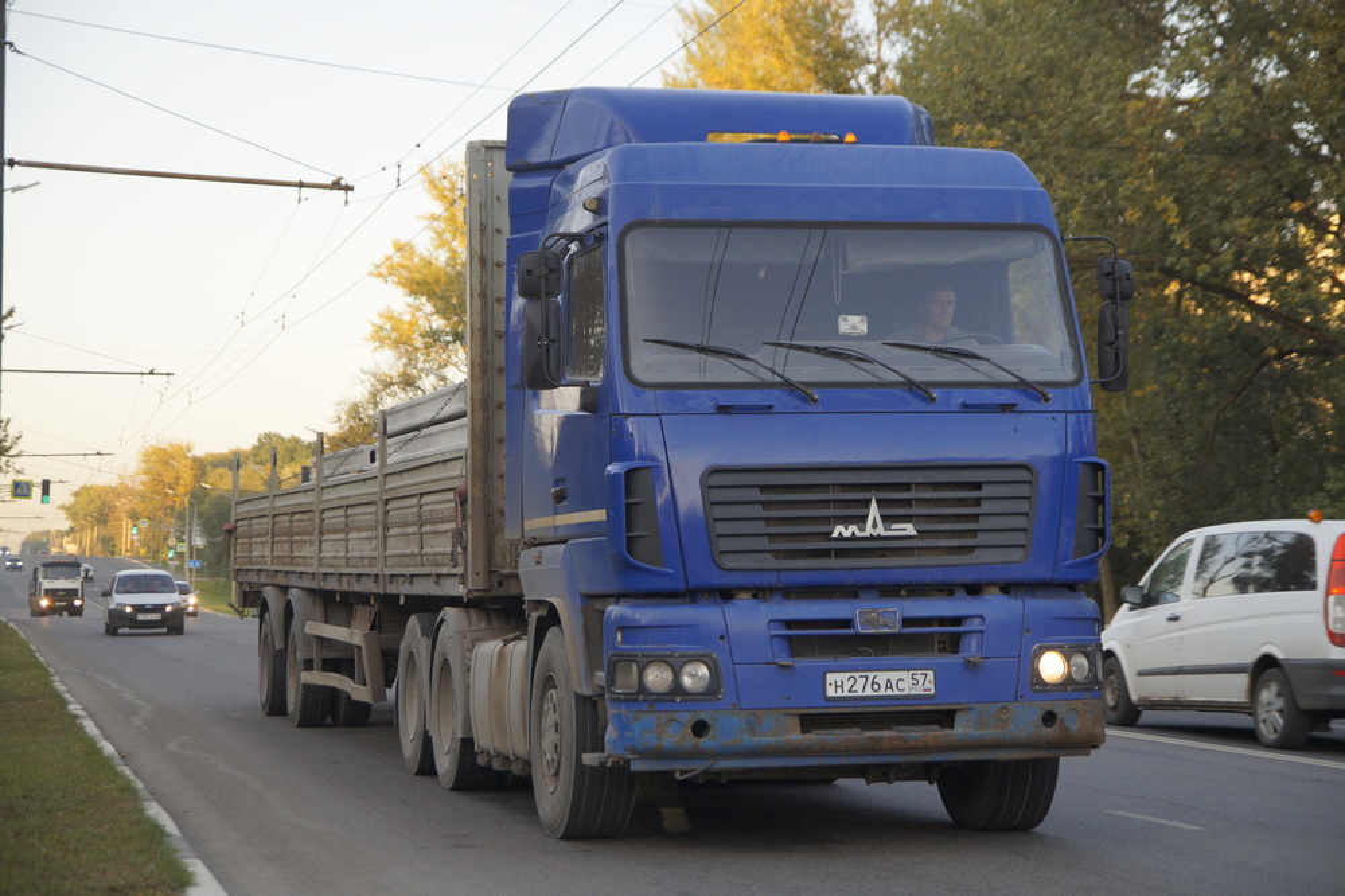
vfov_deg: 18.2
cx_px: 672
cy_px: 448
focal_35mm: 75
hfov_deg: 27.0
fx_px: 2801
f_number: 2.8
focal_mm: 50
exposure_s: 1/400
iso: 320
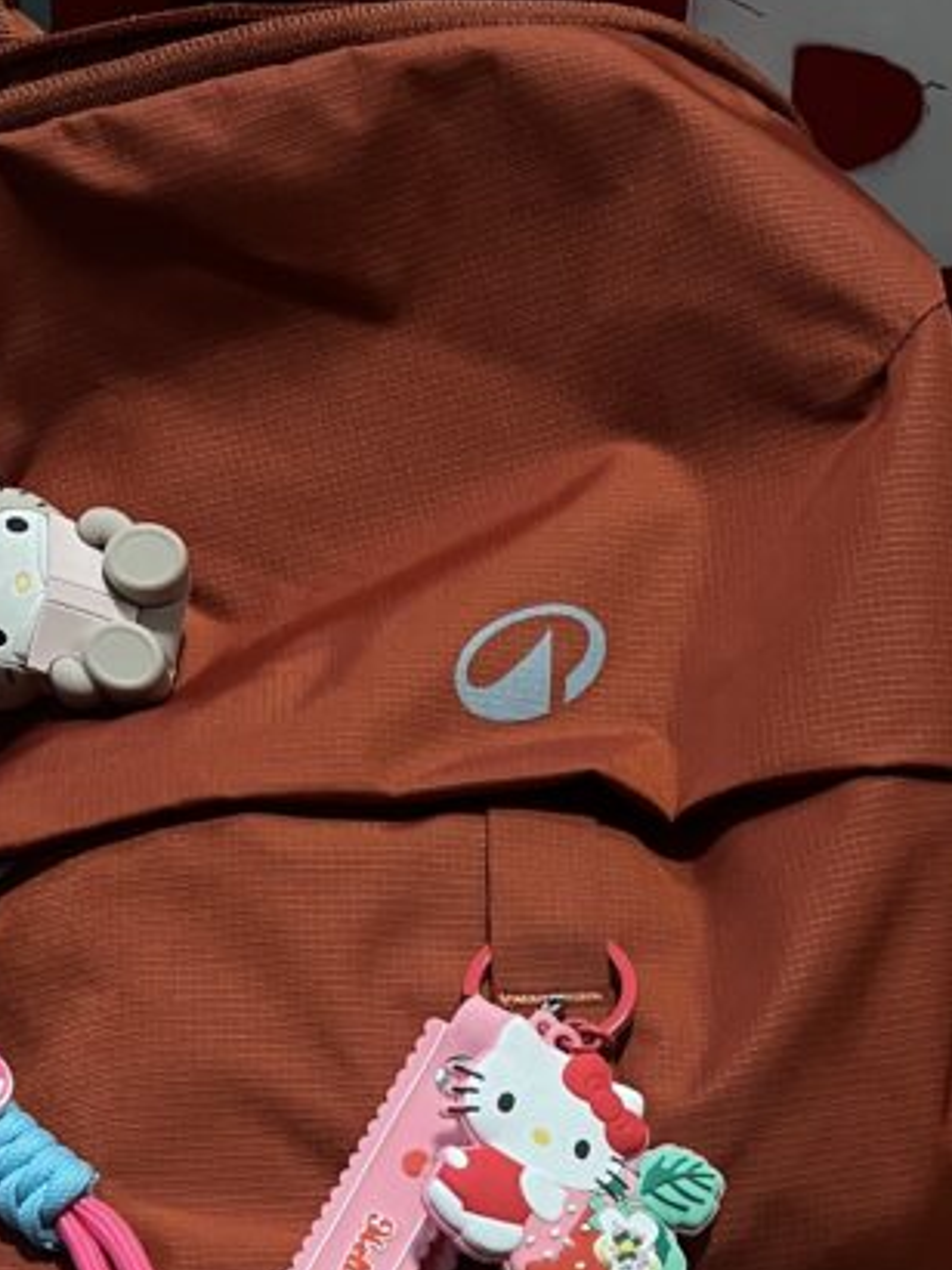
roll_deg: -6.9
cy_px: 1316
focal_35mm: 76
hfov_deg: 19.3
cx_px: 615
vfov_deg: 24.3
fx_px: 2788
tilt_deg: -38.0
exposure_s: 1/50
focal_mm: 5.1
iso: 250
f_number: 1.6
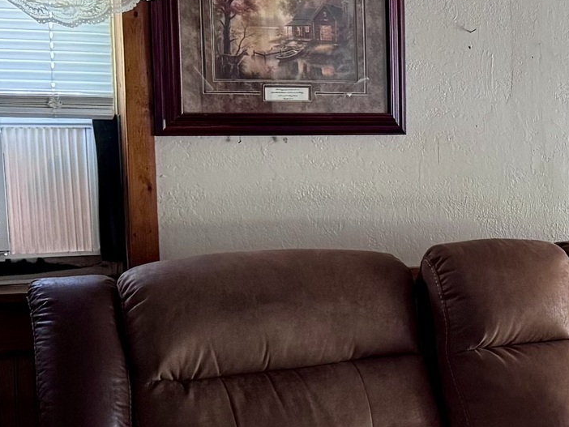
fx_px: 1727
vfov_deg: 14.1
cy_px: 280
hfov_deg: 17.7
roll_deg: -0.5
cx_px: 697
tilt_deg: -7.5
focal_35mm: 105
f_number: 1.78
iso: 400
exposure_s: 1/60
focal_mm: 6.76
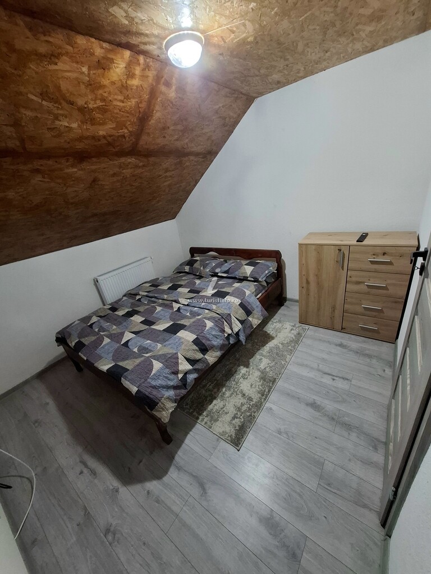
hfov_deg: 89.9
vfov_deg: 106.2
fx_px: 216
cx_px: 216
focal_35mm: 13
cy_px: 287
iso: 200
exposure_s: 1/25
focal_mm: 1.74
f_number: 2.2
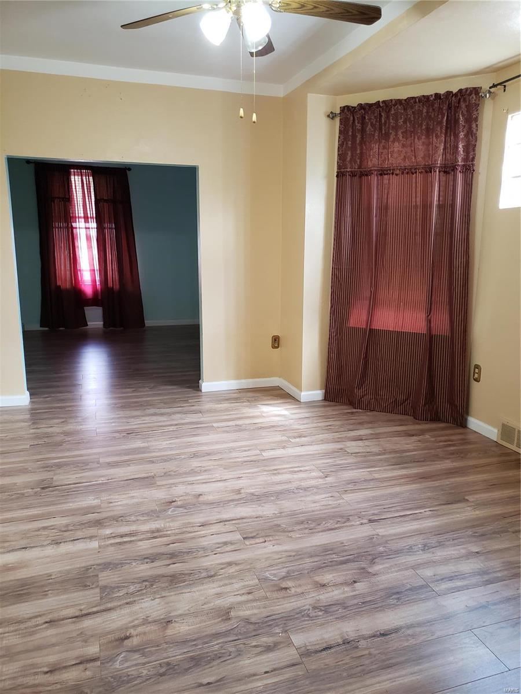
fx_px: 522
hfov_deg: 53.1
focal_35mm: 26
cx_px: 260
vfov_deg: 67.3
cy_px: 347
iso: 320
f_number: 1.5
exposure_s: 1/60
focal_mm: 4.3
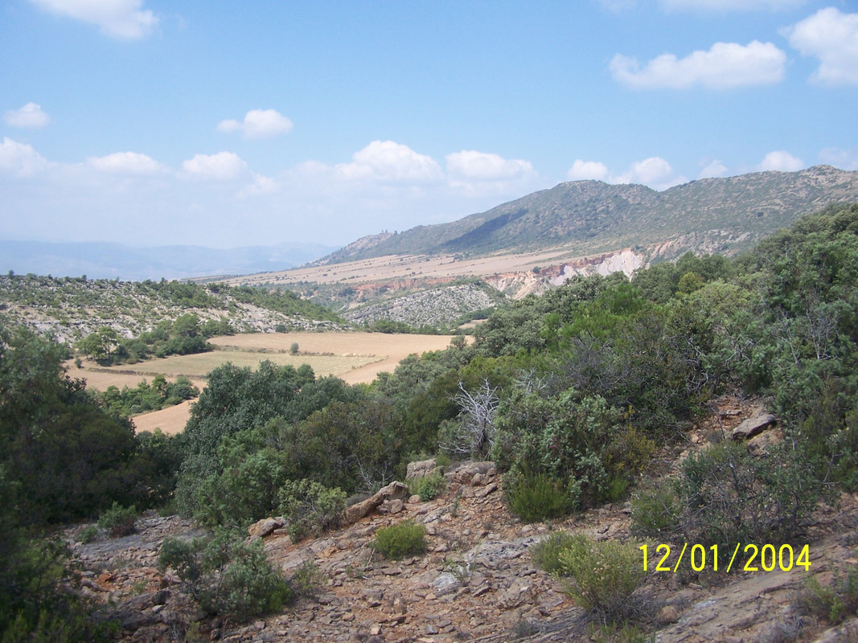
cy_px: 322
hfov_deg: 49.0
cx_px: 429
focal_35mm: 38
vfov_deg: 37.7
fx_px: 942
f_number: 2.8
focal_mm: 6.3
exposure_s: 1/1000
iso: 80
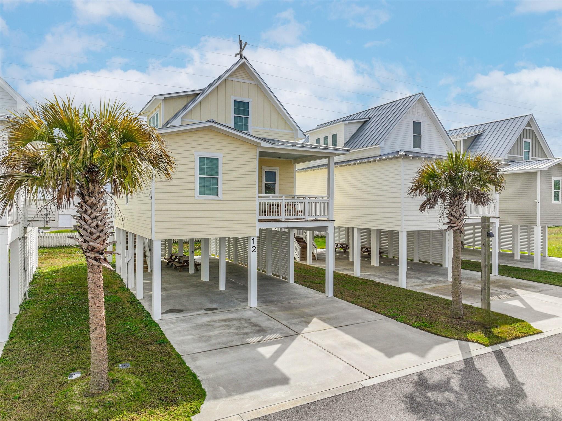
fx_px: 389
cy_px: 210
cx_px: 281
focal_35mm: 24
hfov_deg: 71.6
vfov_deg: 56.8
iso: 100
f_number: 5.6
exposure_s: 1/1000
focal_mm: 12.29
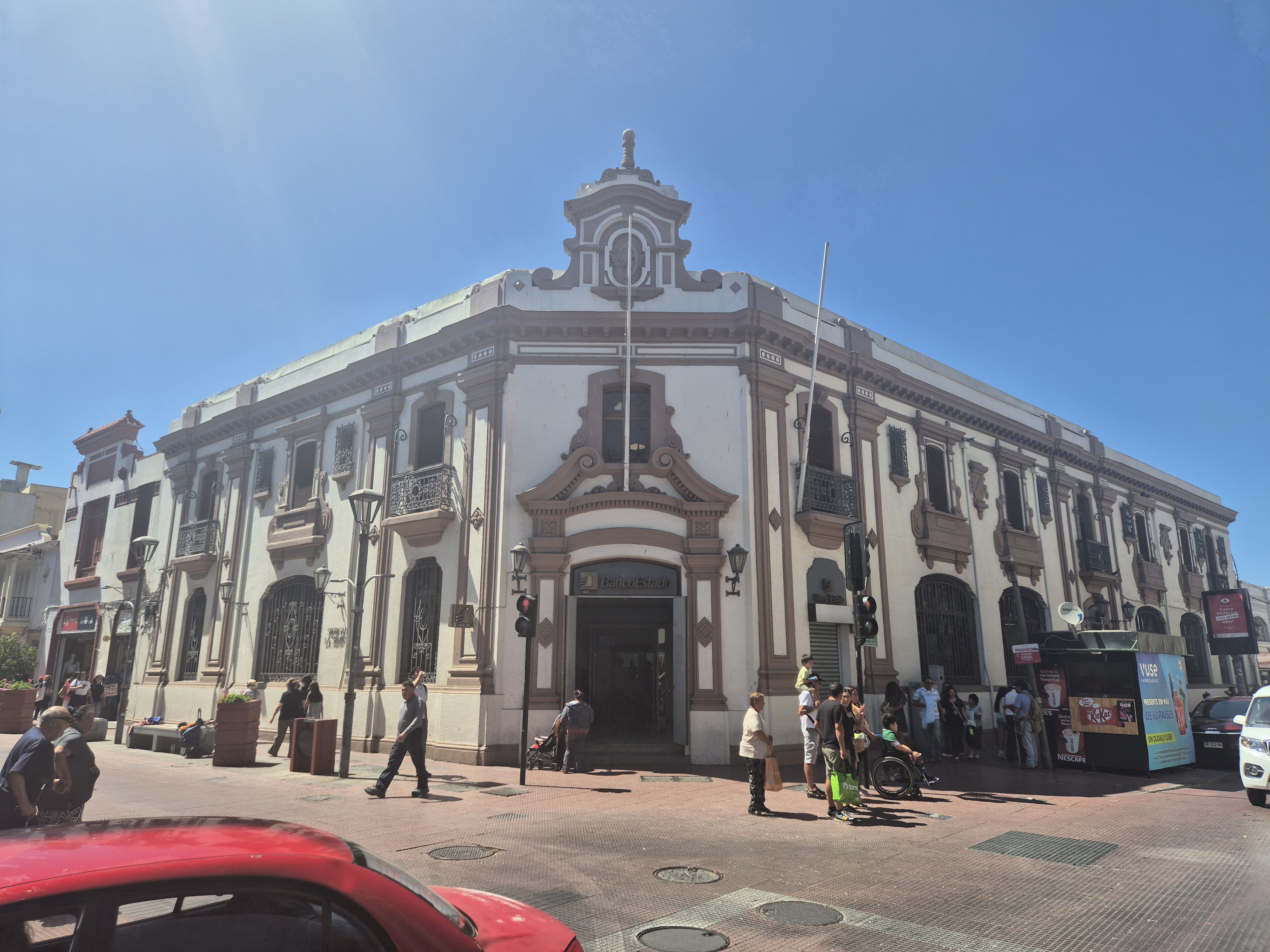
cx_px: 635
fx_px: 844
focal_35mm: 23
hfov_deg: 73.9
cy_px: 476
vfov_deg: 58.9
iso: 25
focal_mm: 5.4
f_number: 1.8
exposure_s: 1/1700
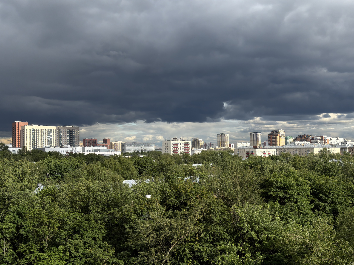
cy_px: 132
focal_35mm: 48
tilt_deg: +1.8
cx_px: 177
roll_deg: +0.9
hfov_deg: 39.7
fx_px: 491
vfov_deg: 30.3
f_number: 1.78
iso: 64
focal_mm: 6.76
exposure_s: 1/4878
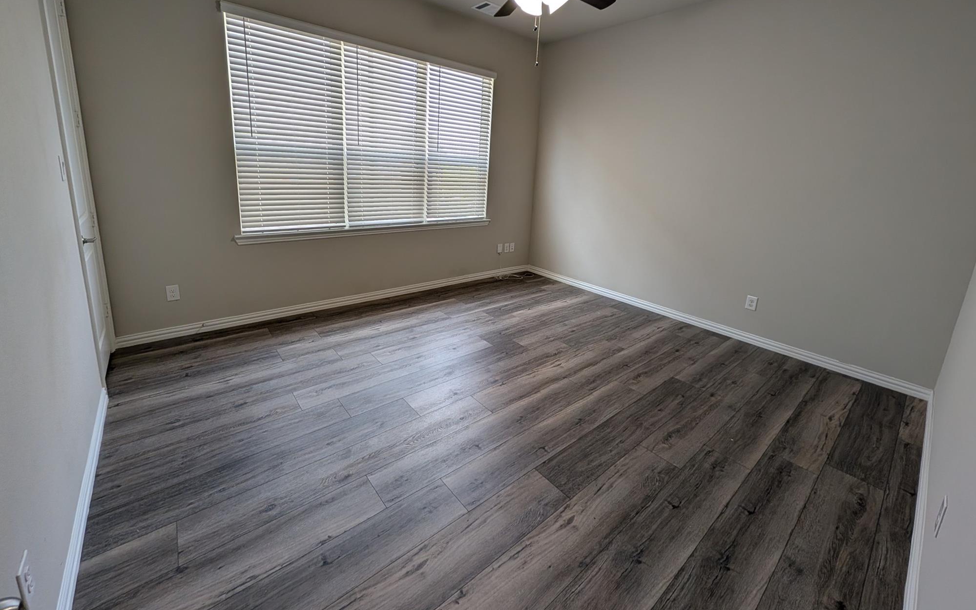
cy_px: 245
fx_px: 346
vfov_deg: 81.9
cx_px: 482
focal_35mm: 13
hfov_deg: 109.4
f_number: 1.7
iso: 48
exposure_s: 1/173
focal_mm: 2.02
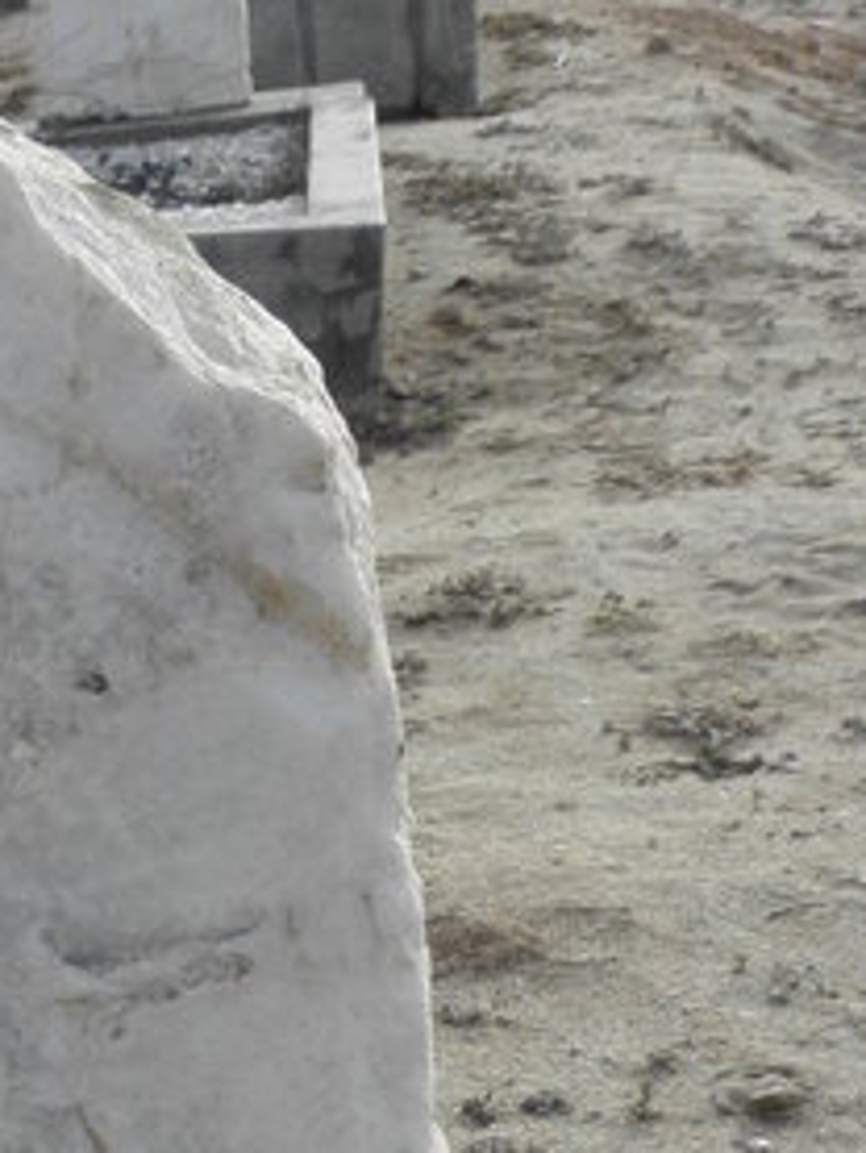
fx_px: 2500
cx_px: -329
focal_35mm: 75
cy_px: 1394
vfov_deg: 23.6
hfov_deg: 18.1
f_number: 5.6
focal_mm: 4.6
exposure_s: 1/125
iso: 64
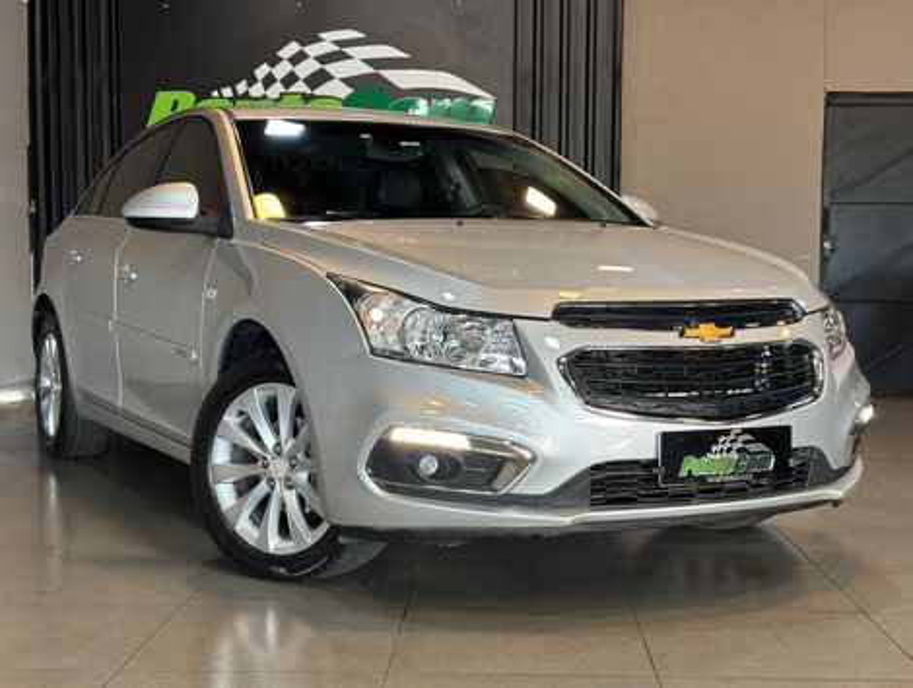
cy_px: 344
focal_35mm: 52
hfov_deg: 36.8
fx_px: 1374
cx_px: 456
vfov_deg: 28.1
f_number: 1.6
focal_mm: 5.96
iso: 125
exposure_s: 1/60
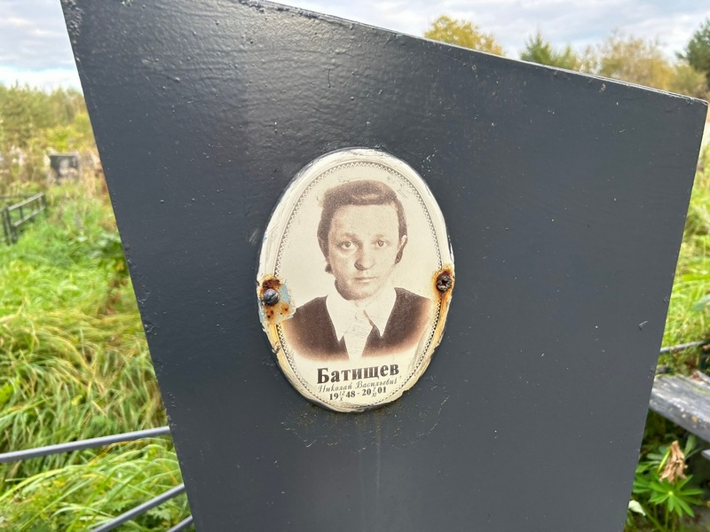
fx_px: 533
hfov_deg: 67.3
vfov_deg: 53.1
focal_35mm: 26
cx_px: 355
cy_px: 266
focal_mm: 5.7
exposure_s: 1/202
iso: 40
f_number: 1.5
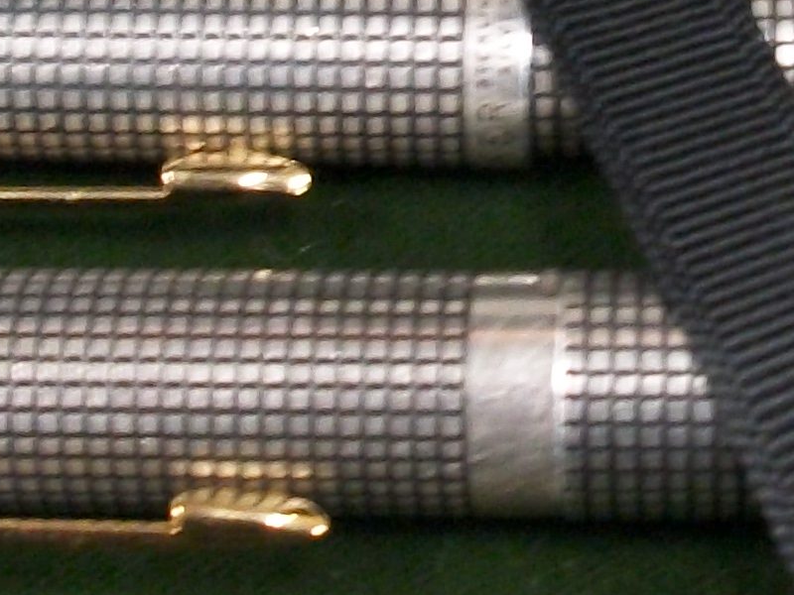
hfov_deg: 12.5
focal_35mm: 155
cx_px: 937
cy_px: -138
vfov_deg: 9.4
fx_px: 3555
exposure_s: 1/8
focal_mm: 5.7
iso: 200
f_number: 2.9
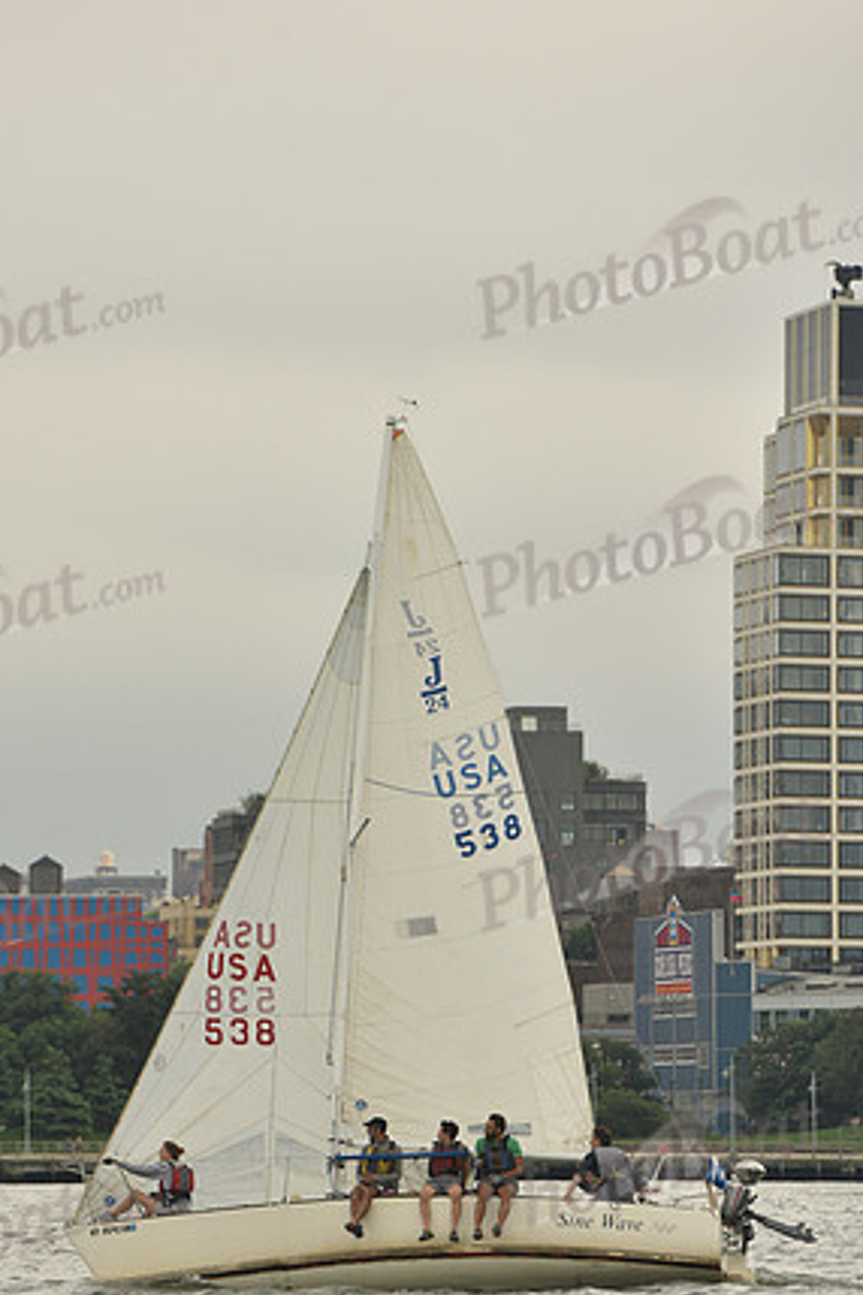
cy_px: 740
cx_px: 321
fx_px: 9241
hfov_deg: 5.3
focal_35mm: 257
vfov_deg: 8.0
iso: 320
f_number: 6.3
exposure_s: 1/1600
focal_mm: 190
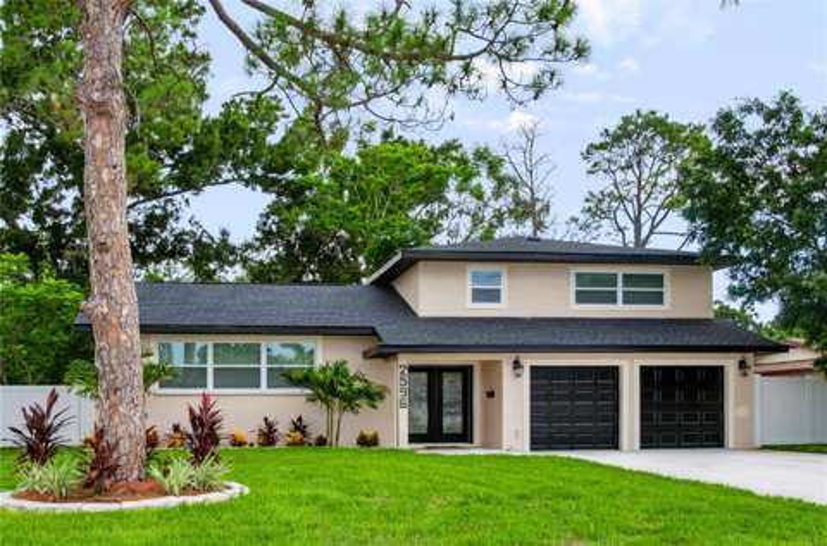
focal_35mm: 38
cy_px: 273
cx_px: 414
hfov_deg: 51.4
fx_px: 859
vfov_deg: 35.3
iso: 200
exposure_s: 1/200
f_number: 4
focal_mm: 25
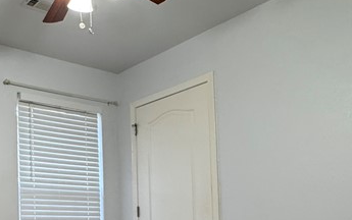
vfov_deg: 27.7
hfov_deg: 42.0
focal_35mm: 44
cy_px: 215
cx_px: 42
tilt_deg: +3.1
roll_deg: +1.2
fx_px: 422
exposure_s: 1/120
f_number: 2.2
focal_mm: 2.22
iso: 320
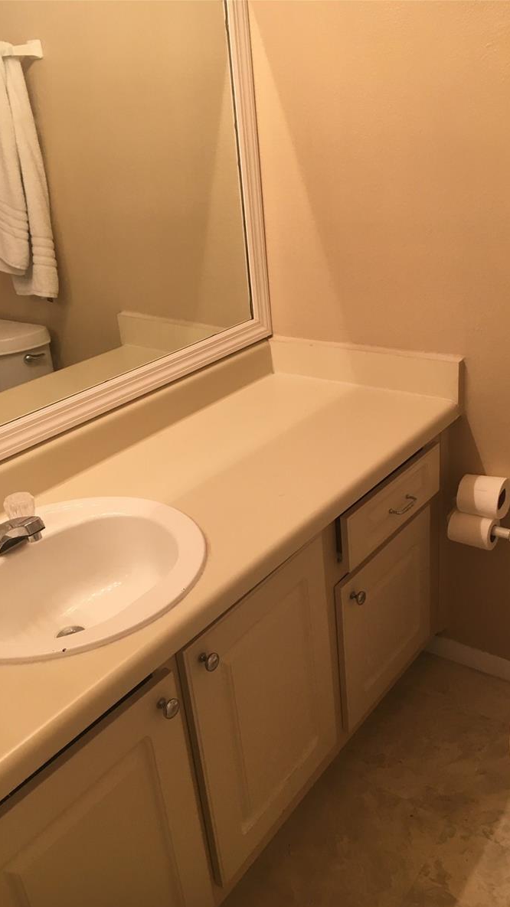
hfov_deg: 36.6
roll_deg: +4.5
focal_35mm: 32
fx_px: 770
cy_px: 458
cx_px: 268
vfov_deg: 61.0
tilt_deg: -25.7
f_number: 2.2
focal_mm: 4.15
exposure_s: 1/30
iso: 64
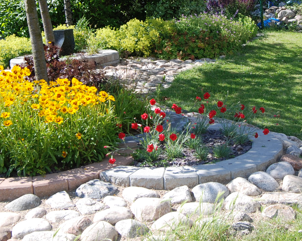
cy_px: 30
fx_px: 697
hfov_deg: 24.4
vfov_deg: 19.3
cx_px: 173
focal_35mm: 78
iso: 100
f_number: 6.3
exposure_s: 1/160
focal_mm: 26
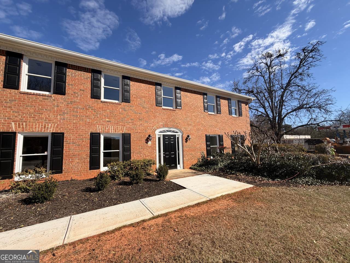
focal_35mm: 14
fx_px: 142
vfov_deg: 85.7
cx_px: 175
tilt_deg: +5.0
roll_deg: +2.3
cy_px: 132
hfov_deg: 102.1
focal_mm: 2.22
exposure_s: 1/864
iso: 20
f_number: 2.2
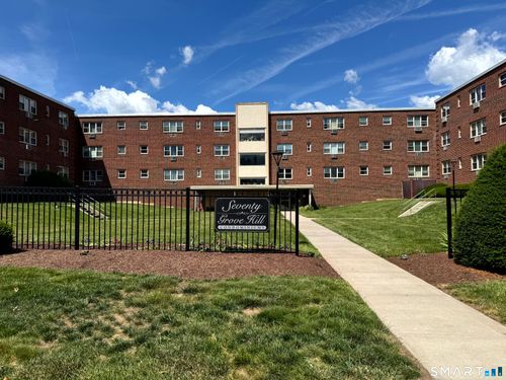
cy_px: 190
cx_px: 253
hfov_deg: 71.6
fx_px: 351
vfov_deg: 56.8
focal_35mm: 24
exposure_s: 1/5348
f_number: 1.78
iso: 80
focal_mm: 6.76
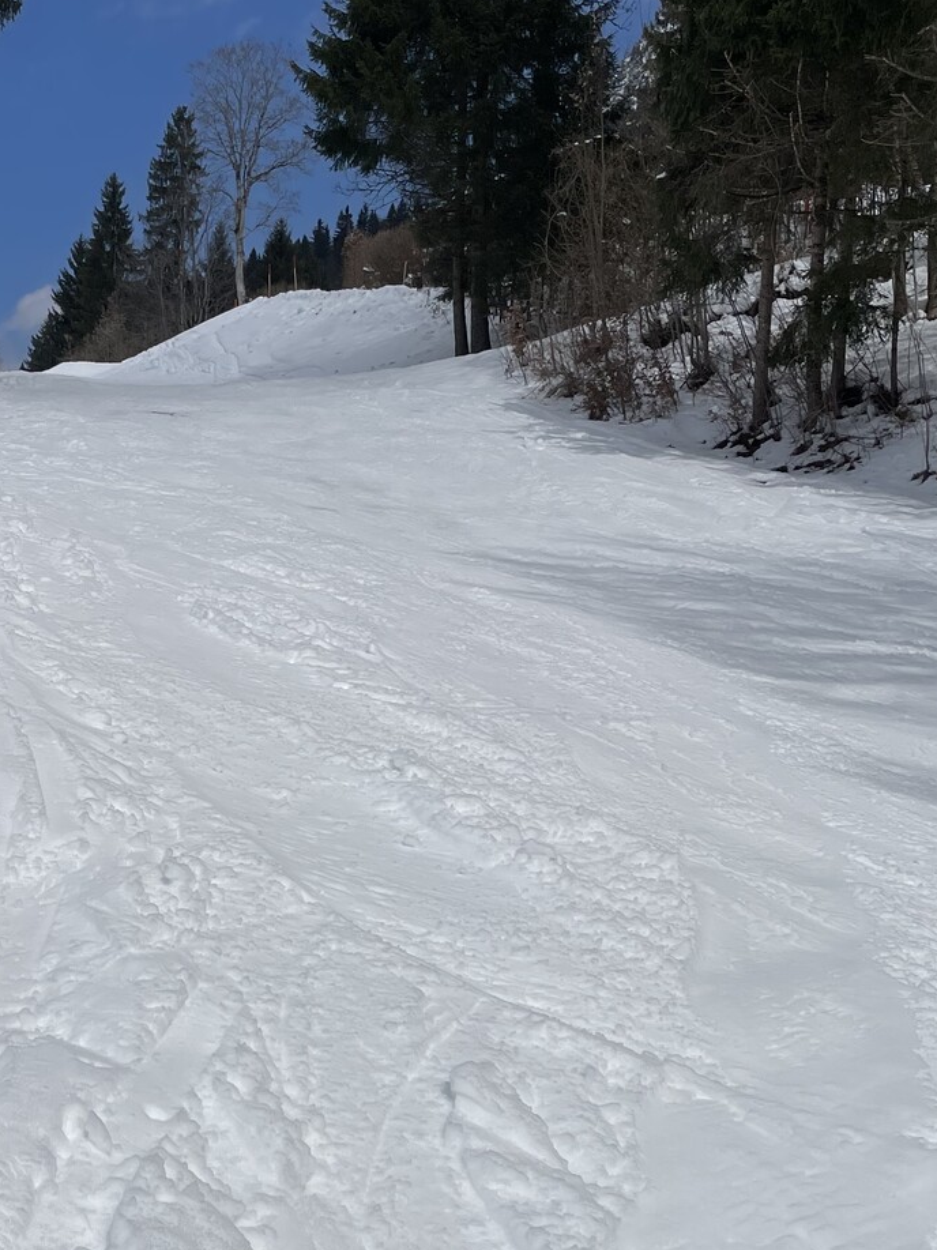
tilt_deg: -2.5
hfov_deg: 28.0
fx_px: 1842
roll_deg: -4.5
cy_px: 848
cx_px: 193
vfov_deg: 37.0
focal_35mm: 51
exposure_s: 1/31250
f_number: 1.6
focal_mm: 4.2
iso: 40
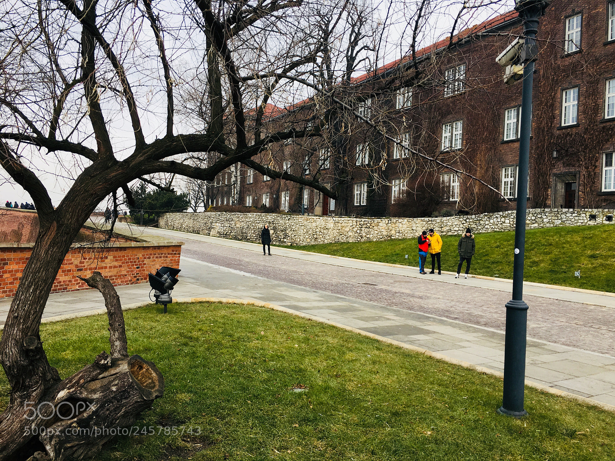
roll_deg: -2.6
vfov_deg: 48.2
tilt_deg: +0.6
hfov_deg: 61.7
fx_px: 515
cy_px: 230
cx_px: 308
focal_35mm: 29
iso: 25
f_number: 2.2
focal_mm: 4.15
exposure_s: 1/291
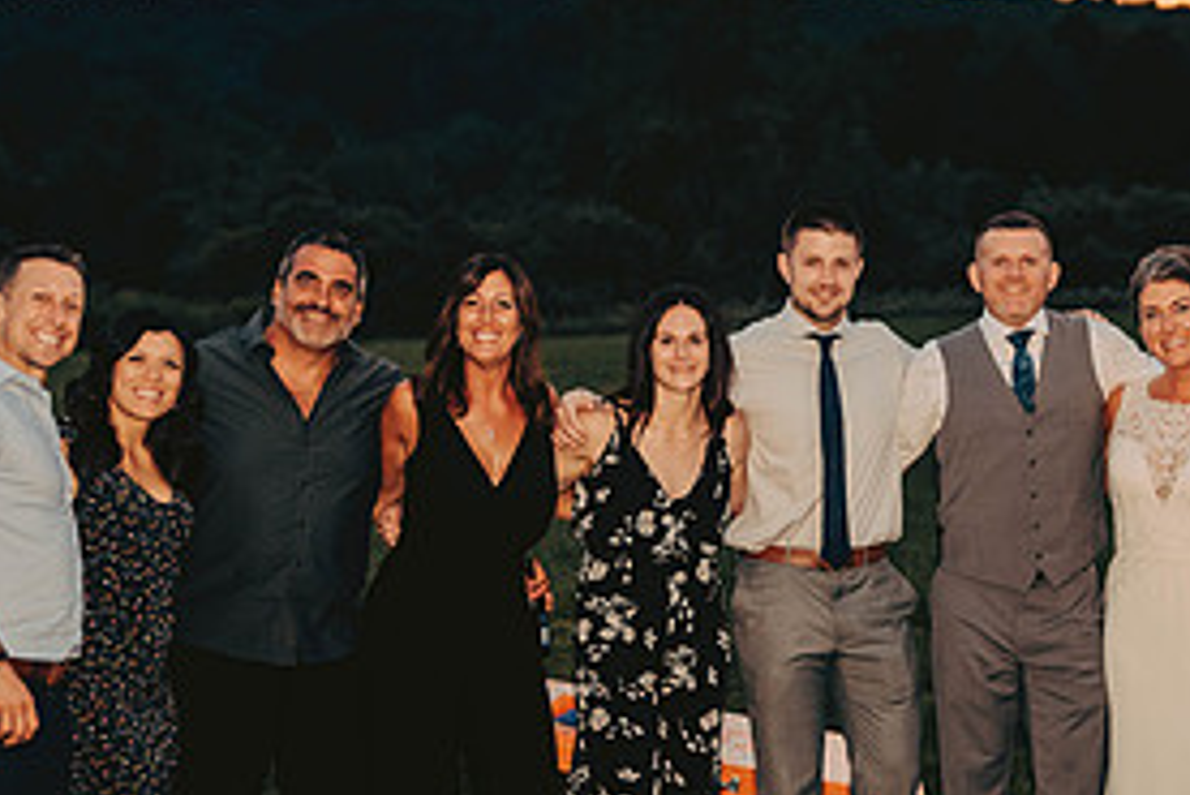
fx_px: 3043
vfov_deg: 14.9
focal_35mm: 92
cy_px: 471
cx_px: 924
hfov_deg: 21.9
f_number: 2.8
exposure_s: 1/125
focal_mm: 44
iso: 1600
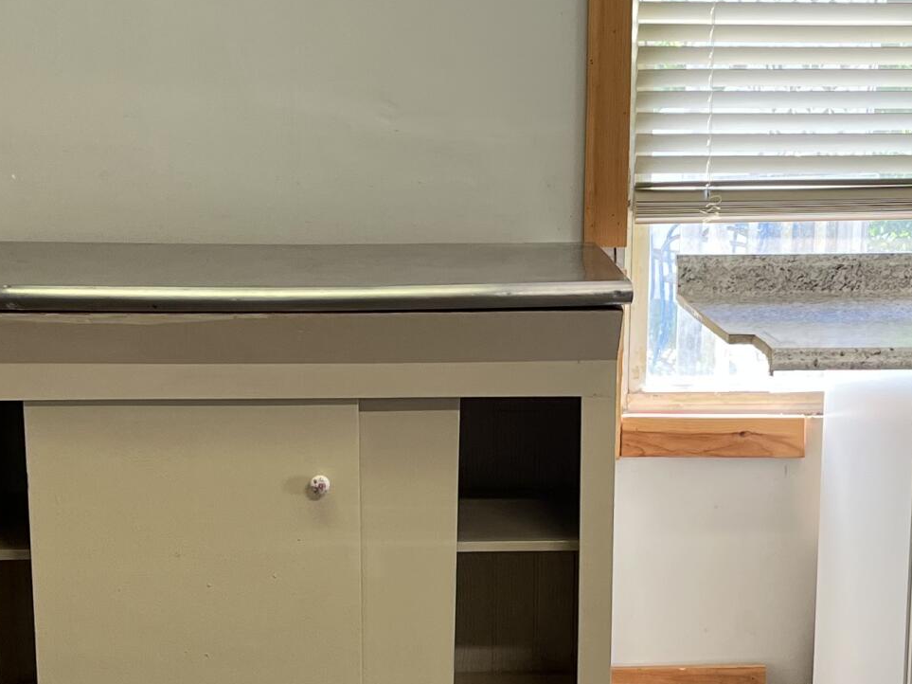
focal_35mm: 81
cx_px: 559
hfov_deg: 24.1
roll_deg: -1.4
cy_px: 453
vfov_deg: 18.2
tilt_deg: -14.1
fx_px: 2134
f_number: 1.6
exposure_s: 1/120
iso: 64
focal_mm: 5.1
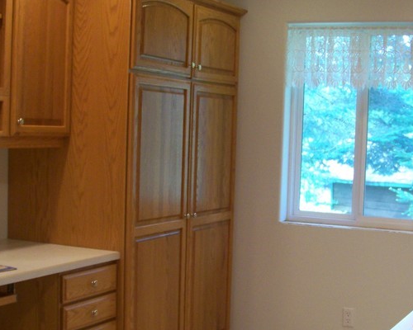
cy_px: 198
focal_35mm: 66
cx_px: 216
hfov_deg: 28.7
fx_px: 807
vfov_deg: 23.1
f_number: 2.8
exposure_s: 1/30
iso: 160
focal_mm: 5.85
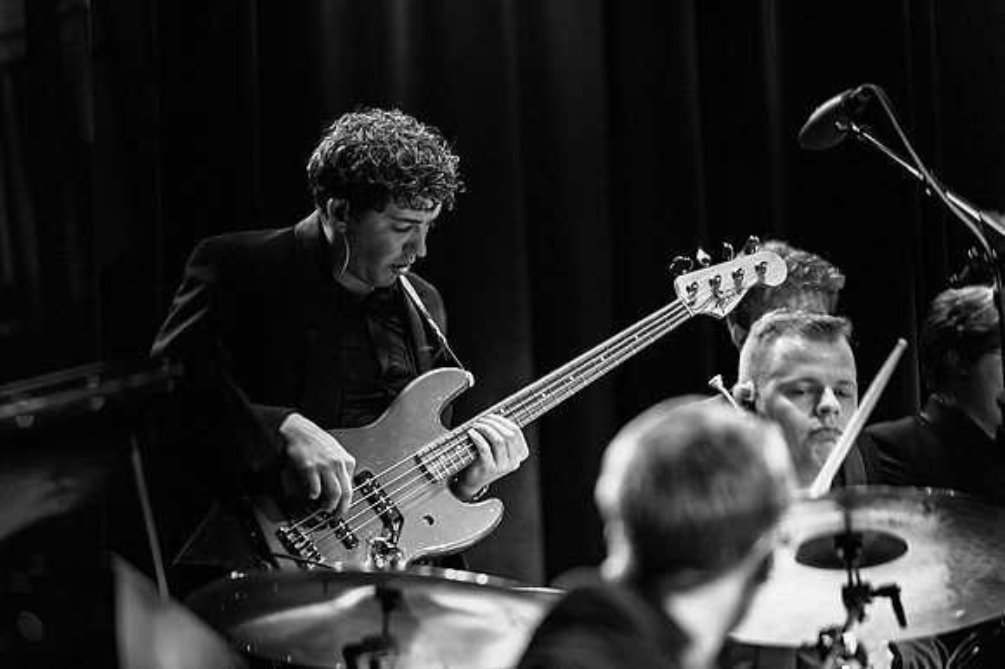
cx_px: 502
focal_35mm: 200
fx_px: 5580
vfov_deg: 6.9
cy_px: 334
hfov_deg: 10.3
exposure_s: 1/320
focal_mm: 200
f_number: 2.8
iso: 5000
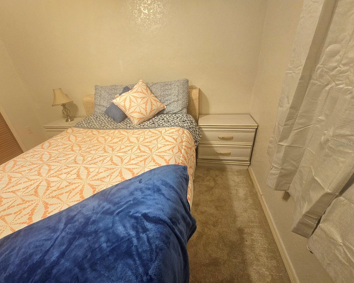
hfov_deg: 100.5
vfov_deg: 88.0
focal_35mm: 14
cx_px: 162
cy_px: 143
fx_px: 147
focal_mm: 2.2
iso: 250
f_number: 2.2
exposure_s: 1/60.2
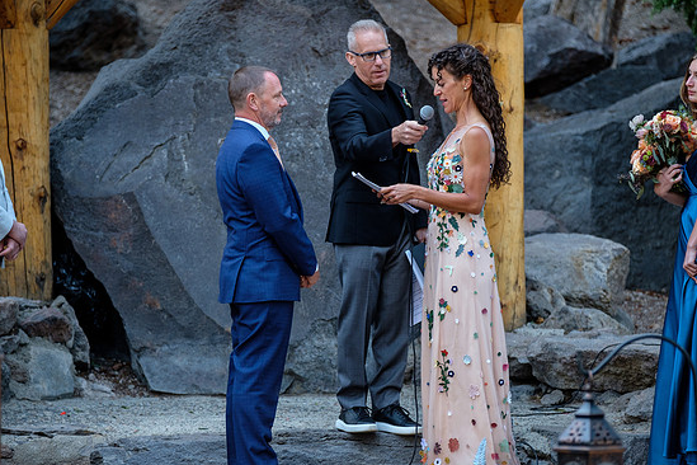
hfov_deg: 12.2
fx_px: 3252
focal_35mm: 168
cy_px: 245
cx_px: 361
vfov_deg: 8.2
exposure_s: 1/100
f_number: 2.8
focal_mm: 106
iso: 640
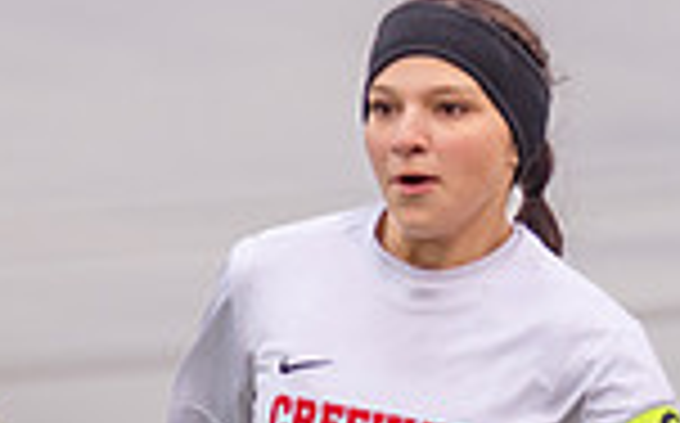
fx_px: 9645
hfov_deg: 4.0
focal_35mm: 521
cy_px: 725
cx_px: -358
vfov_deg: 2.5
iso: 800
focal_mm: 104
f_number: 4
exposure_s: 1/1600
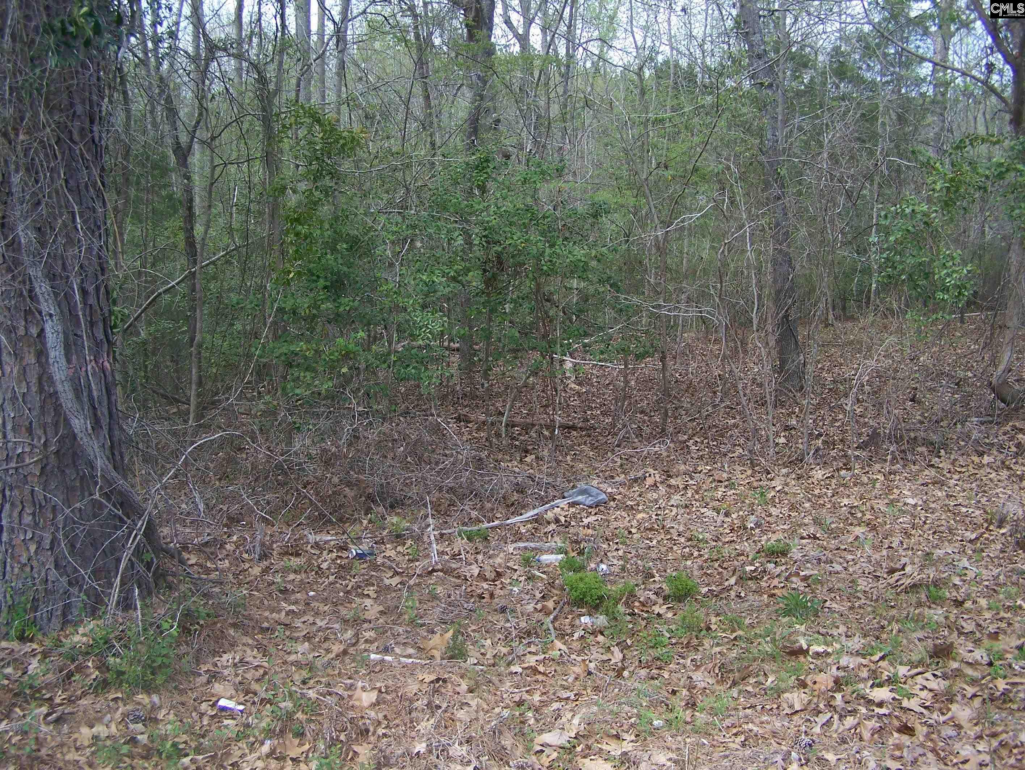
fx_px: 1126
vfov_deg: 37.8
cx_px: 512
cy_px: 385
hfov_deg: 48.9
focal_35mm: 38
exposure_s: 1/250
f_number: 2.8
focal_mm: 6.3
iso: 80
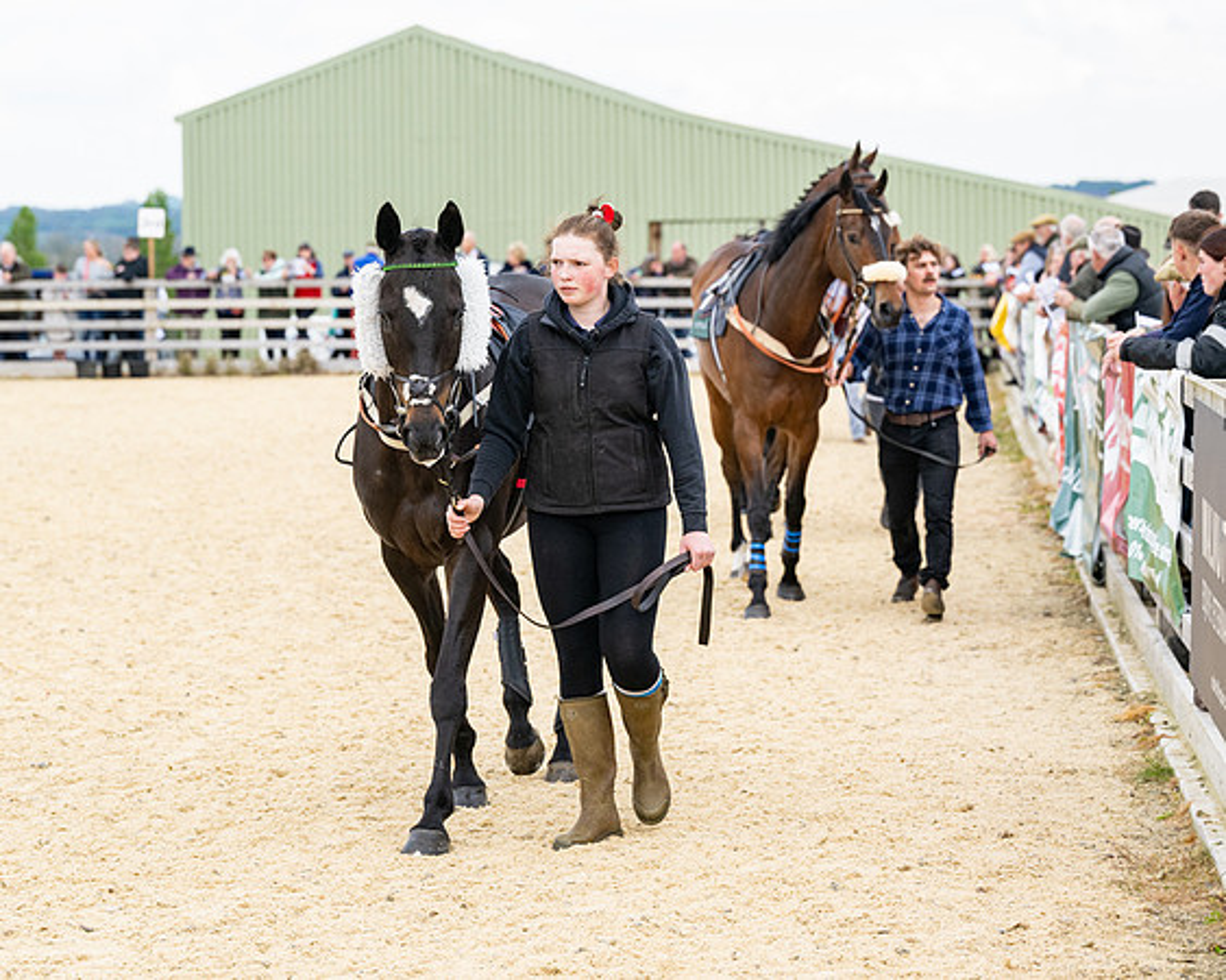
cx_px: 540
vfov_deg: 12.7
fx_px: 4407
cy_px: 489
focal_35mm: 122
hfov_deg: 15.8
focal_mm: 86
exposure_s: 1/2000
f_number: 4
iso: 400
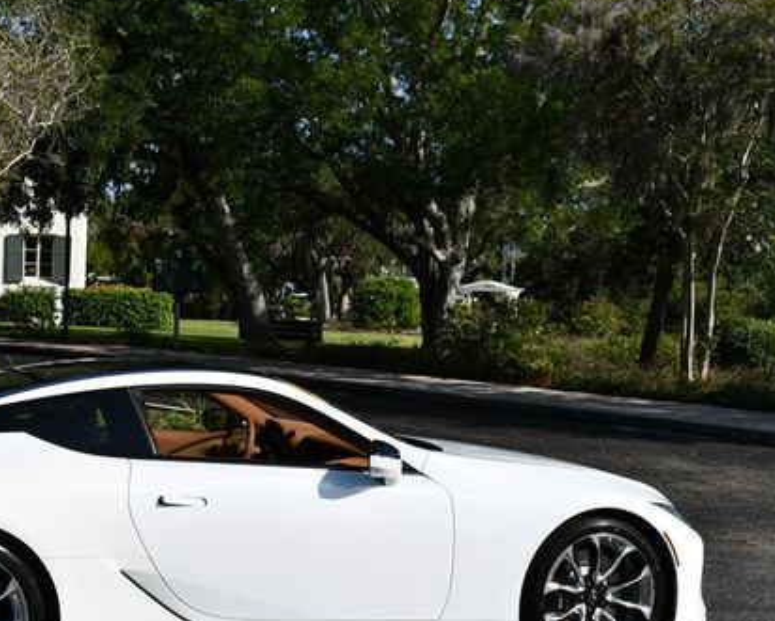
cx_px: 190
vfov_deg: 21.8
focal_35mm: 70
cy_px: 374
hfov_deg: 26.8
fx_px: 1606
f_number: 9
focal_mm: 24
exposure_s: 1/320
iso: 100
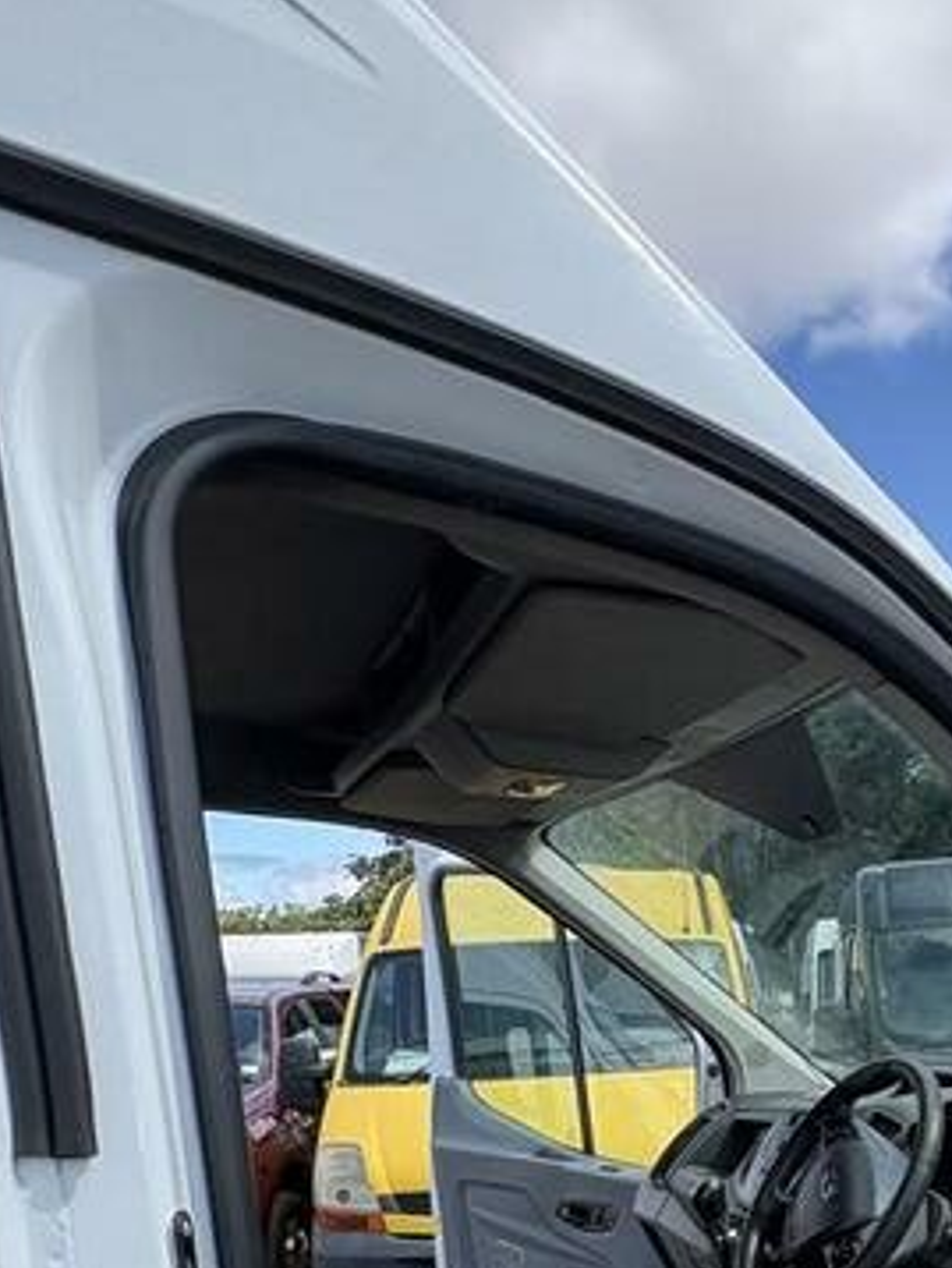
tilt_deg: -0.5
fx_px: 1282
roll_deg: -1.8
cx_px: 1094
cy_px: 1179
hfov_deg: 34.2
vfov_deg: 46.5
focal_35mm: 35
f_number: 2.2
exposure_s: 1/641
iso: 64
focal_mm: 2.22
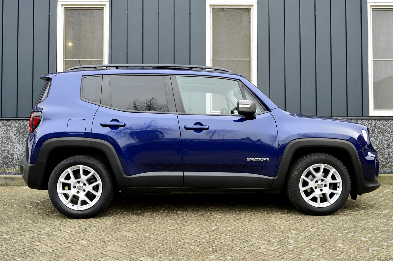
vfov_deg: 36.8
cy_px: 130
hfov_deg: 53.2
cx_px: 196
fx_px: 393
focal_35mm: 36
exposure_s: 1/60
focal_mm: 24
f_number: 7.1
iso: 800
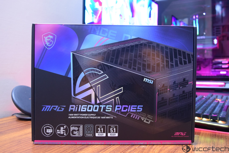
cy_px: 76
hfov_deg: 51.3
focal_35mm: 38
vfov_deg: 35.5
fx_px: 239
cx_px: 114
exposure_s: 1/8
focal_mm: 25
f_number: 5.6
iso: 1600
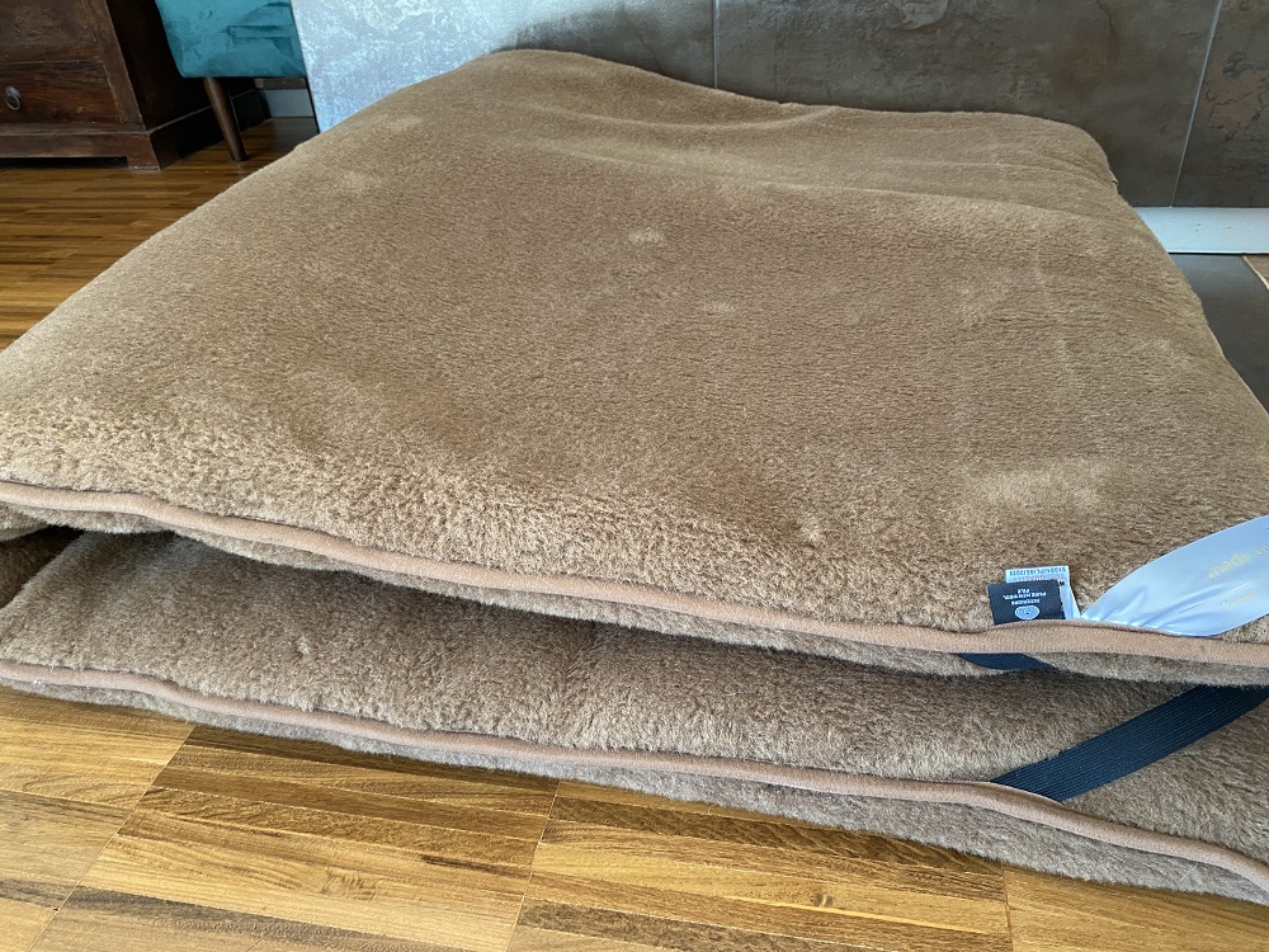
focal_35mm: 26
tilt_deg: -31.3
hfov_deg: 67.3
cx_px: 634
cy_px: 476
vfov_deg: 53.1
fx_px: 953
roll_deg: +2.6
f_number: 1.8
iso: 200
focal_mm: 4.25
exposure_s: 1/60
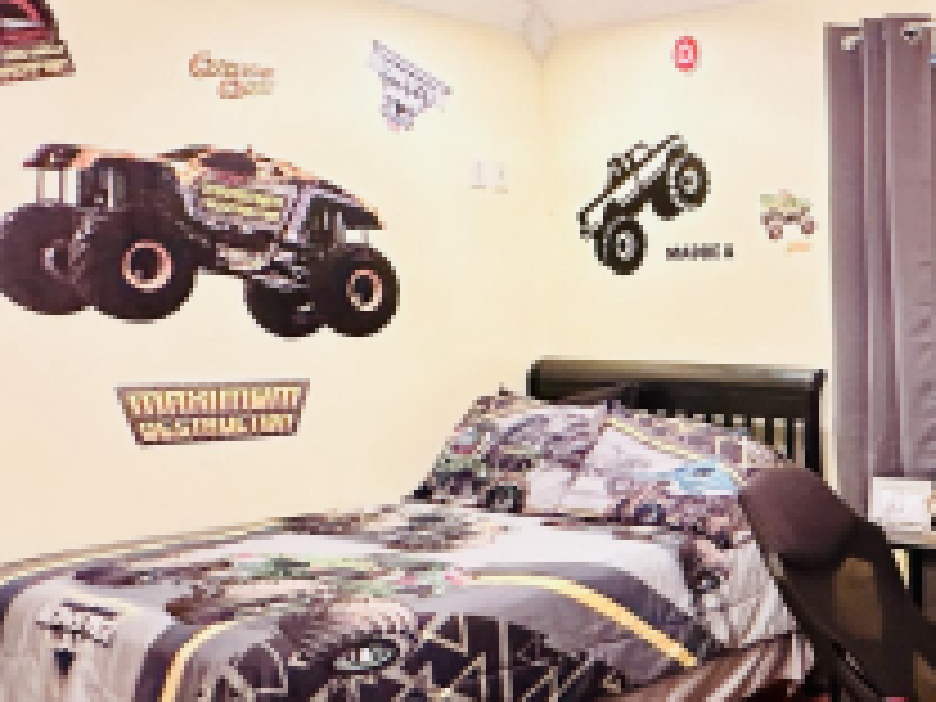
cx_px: 911
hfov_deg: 38.0
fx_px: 1217
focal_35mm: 45
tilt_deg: -5.5
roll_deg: +0.4
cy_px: 428
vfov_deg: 32.1
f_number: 2.2
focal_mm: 2.22
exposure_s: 1/60
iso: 400
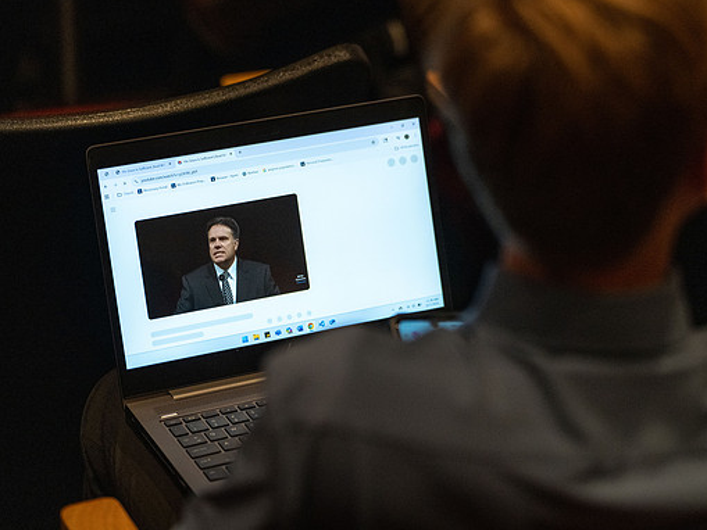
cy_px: 266
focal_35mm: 115
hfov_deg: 17.1
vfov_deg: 12.9
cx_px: 392
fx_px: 2349
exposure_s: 1/400
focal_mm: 105
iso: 4000
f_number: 2.8
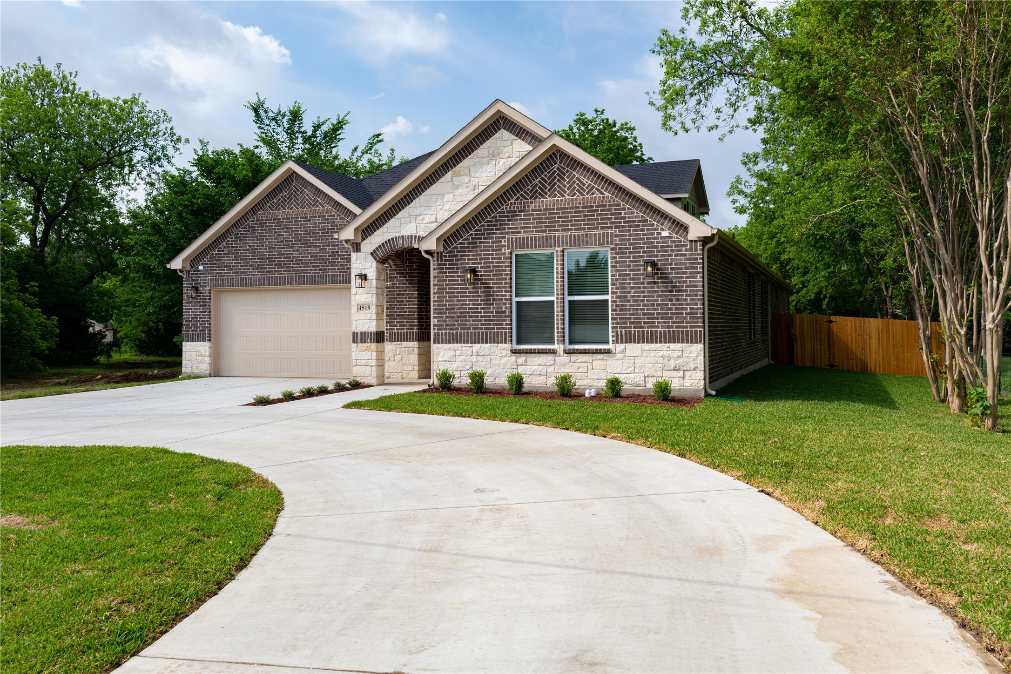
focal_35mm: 24
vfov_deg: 53.1
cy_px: 337
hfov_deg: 73.7
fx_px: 674
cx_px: 506
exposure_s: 1/250
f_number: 7.1
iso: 100
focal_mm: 24
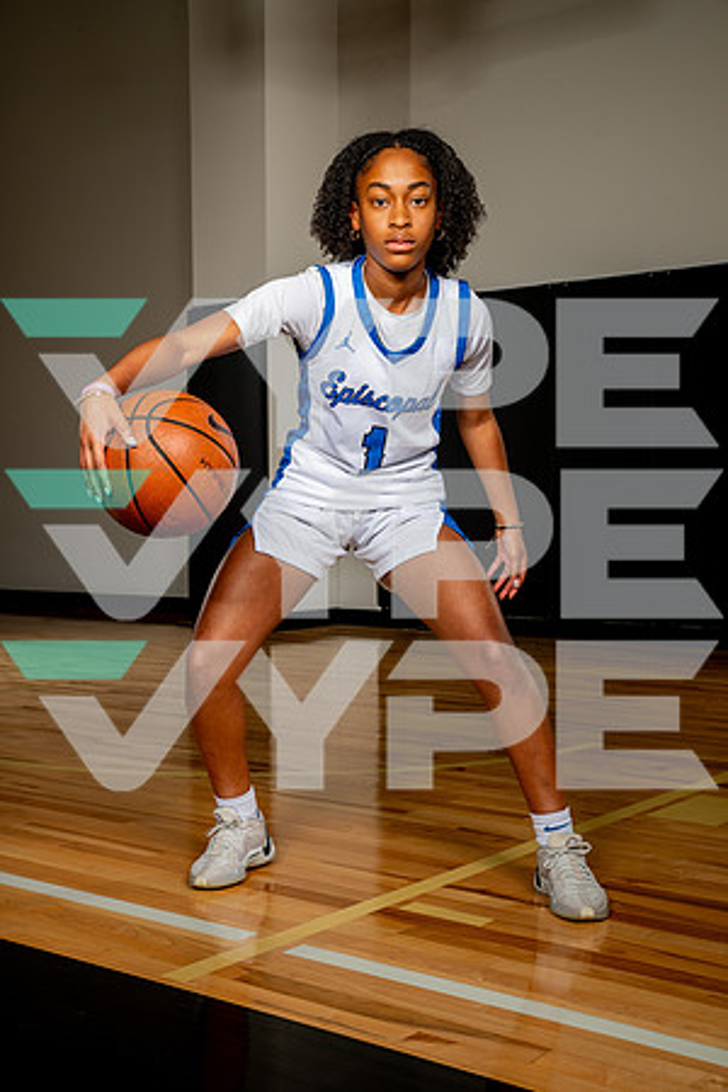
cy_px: 546
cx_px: 364
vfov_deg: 41.1
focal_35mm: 48
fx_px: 1456
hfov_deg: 28.1
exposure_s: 1/500
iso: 250
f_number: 8
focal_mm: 48
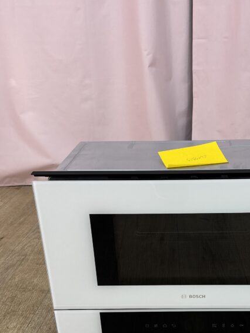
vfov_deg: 39.0
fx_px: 452
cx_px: 178
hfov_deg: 30.5
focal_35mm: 47
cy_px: 261
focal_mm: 5.96
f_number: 1.6
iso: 64
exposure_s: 1/100
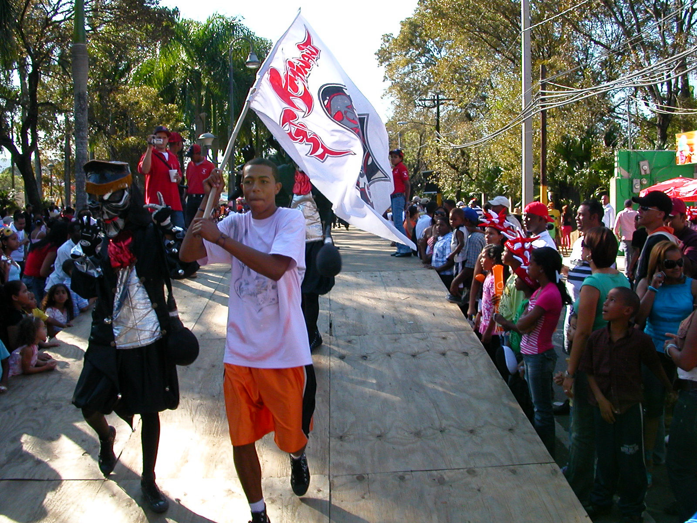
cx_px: 348
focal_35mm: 37
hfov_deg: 50.1
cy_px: 262
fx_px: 745
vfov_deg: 38.7
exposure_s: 1/190
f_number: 4.5
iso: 100
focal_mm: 5.6
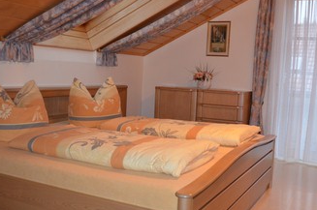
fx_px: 387
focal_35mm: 44
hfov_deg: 44.6
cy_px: 109
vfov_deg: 30.4
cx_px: 155
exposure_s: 1/60
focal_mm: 24
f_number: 4
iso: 2200
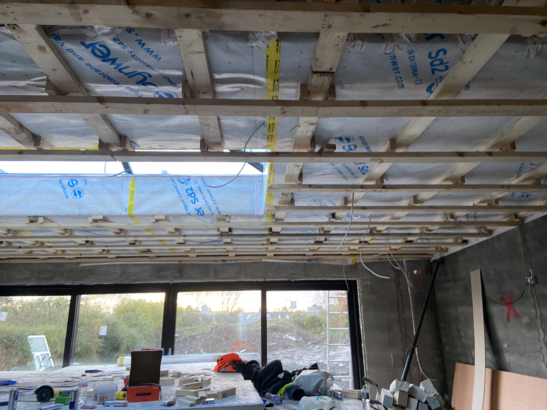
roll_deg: +0.2
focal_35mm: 26
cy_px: 205
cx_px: 274
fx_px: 411
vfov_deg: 53.1
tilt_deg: +16.7
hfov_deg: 67.3
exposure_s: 1/50
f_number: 1.8
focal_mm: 4.25
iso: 160
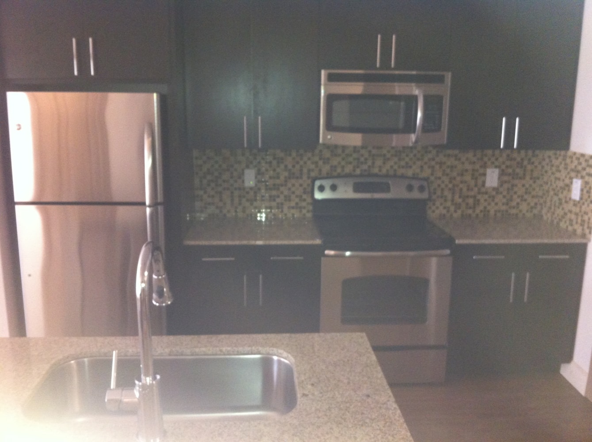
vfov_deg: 40.6
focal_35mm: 35
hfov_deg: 52.7
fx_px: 598
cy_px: 221
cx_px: 296
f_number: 2.8
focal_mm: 3.85
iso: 250
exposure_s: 1/15
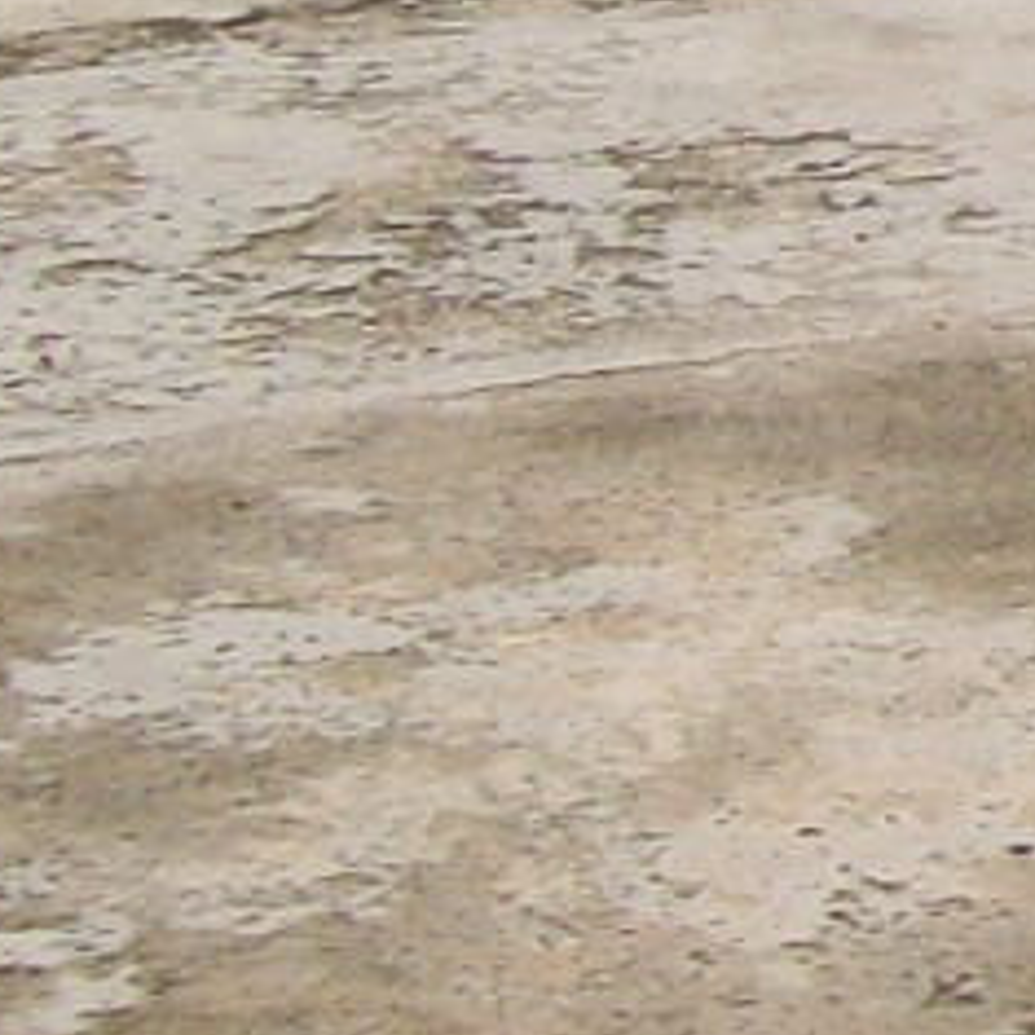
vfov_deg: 7.9
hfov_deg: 7.0
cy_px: -656
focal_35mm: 217
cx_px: 3316
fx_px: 7341
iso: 80
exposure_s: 1/1401
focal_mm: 6
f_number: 4.8
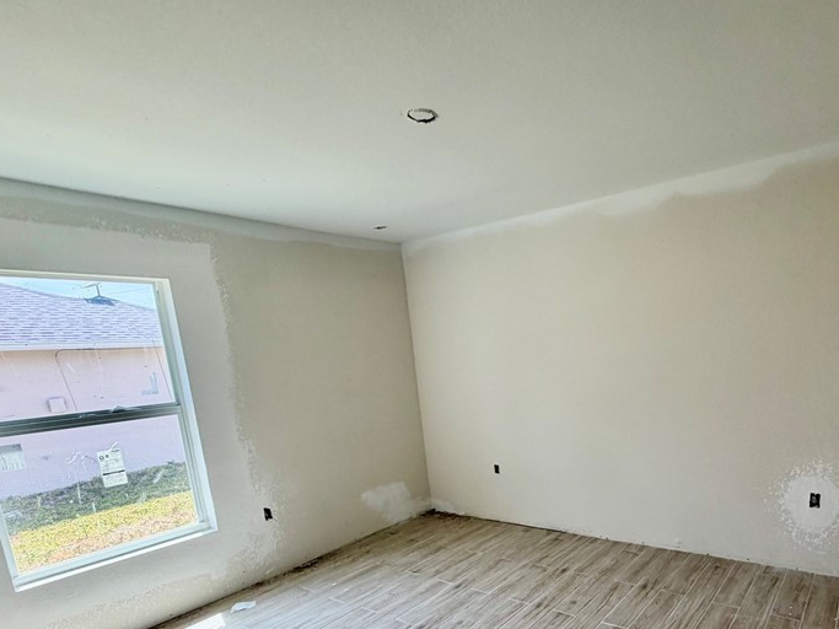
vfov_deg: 61.5
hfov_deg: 75.9
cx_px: 575
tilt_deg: -9.3
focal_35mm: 21
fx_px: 509
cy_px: 431
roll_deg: +4.3
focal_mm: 2.22
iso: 64
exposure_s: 1/121
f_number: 2.2
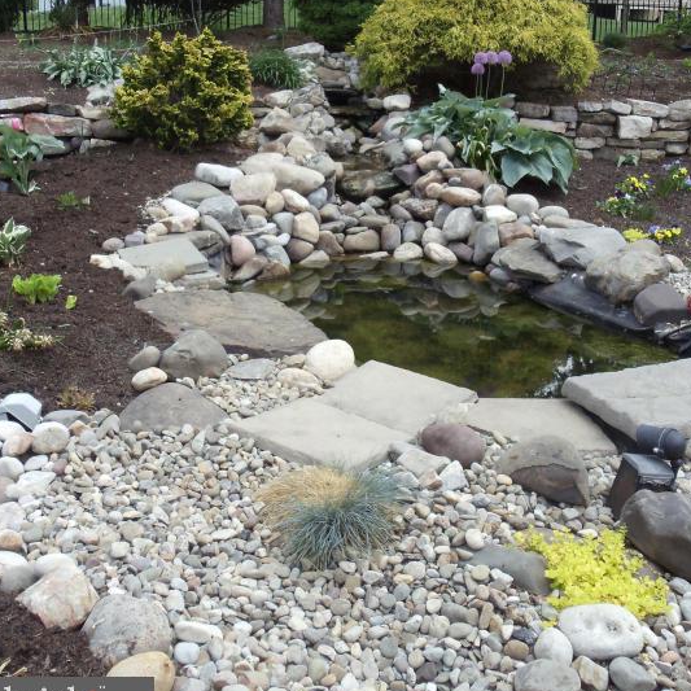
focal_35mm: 56
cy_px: 232
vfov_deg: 30.3
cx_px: 366
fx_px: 1265
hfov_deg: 30.6
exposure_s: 1/500
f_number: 3.5
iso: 100
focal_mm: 6
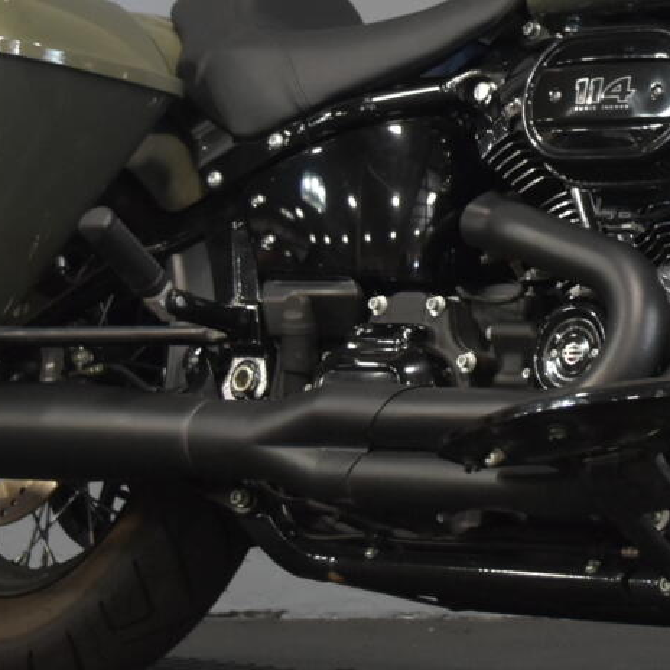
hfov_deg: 12.0
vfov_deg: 12.1
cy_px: -30
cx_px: 755
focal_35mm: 143
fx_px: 3131
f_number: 4.2
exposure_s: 1/30
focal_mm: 26
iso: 1100
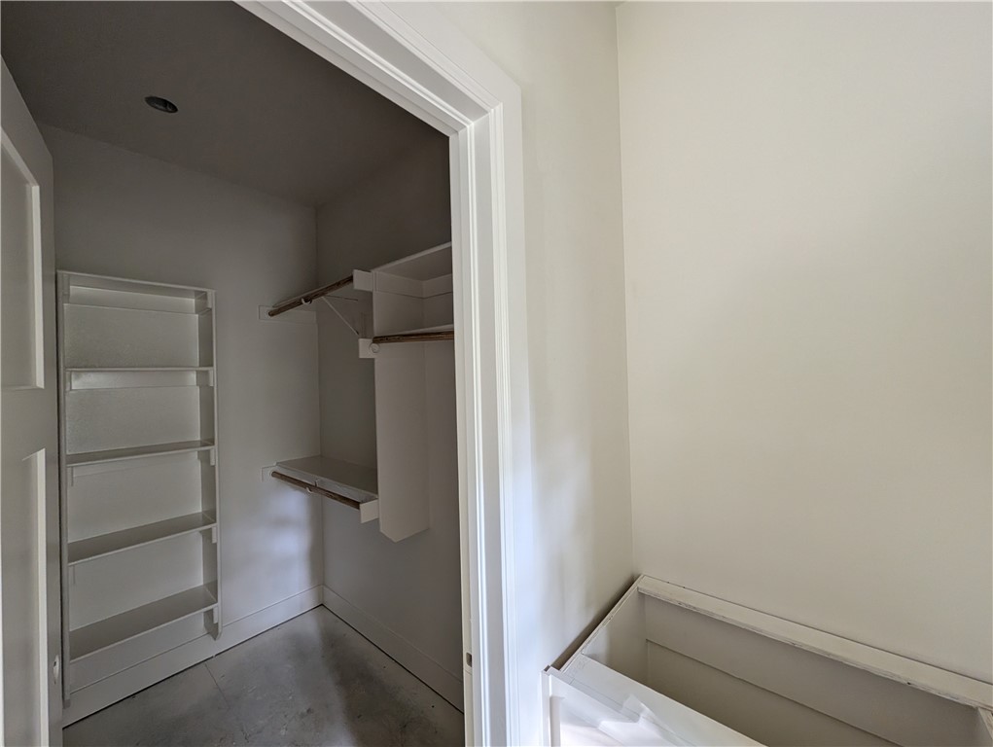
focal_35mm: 12
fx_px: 345
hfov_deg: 110.5
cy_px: 374
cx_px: 496
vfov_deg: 94.6
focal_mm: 2.02
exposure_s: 1/38.8
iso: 245
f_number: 1.7
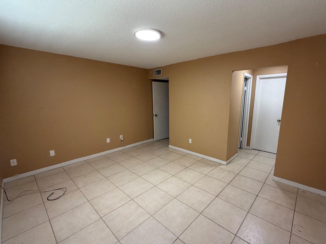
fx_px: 151
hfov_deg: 94.3
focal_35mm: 16
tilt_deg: -11.0
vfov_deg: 78.1
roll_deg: +0.9
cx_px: 175
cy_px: 124
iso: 250
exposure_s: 1/121
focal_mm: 2.22
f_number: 2.2
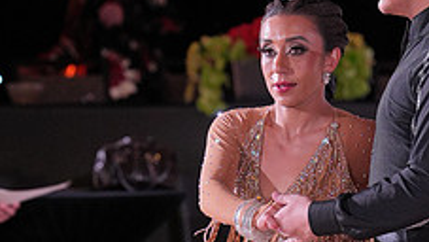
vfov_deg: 3.3
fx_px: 4177
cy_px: 321
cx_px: 334
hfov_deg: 5.9
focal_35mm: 367
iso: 1600
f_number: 3.5
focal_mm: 137
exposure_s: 1/400
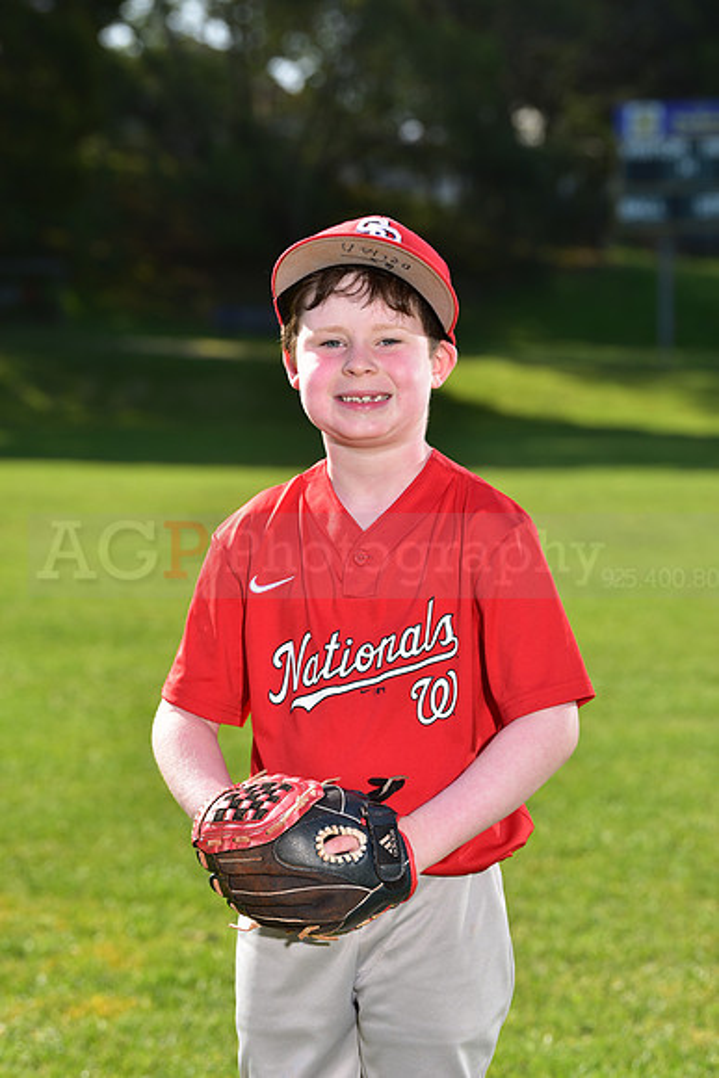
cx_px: 360
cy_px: 539
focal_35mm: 110
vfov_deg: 18.6
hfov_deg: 12.5
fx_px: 3293
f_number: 5.6
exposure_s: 1/250
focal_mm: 110
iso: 80
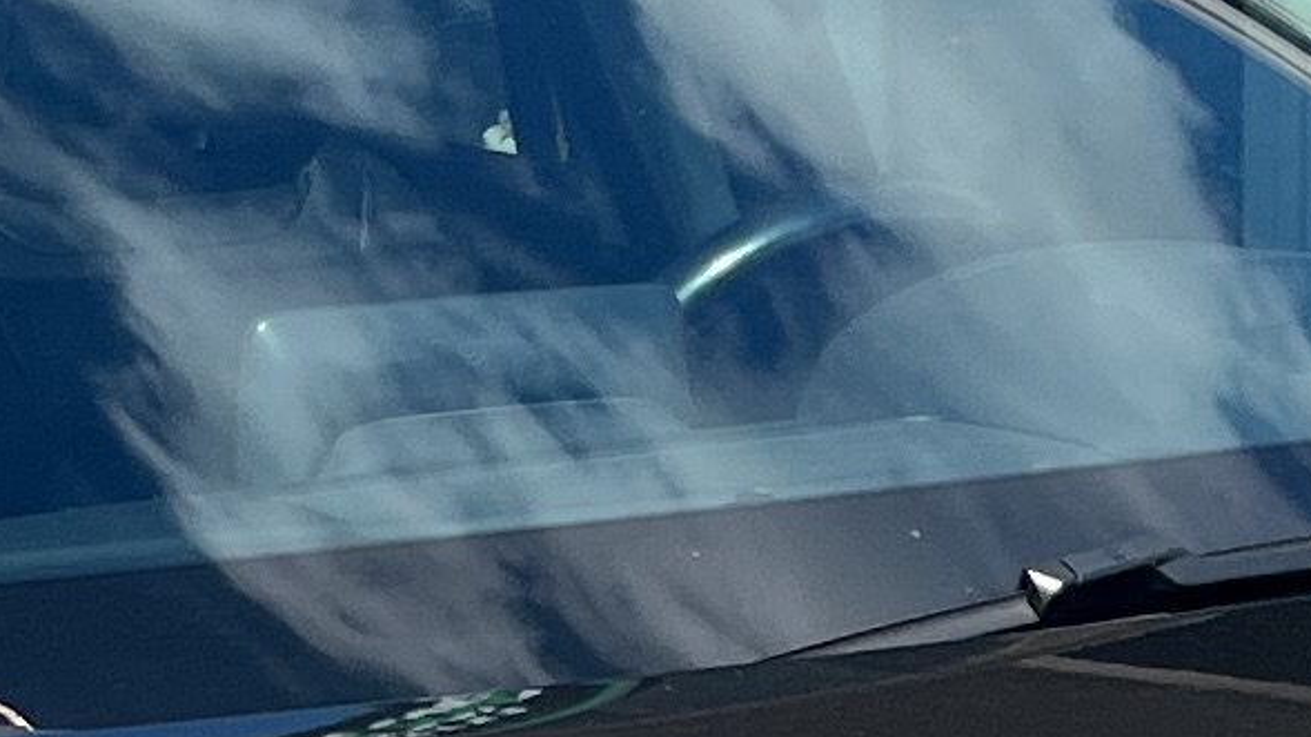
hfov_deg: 11.1
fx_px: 6742
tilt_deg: -17.9
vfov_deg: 6.0
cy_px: 1866
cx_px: 1022
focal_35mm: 194
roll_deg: -0.5
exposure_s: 1/2632
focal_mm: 5.1
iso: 50
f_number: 1.6
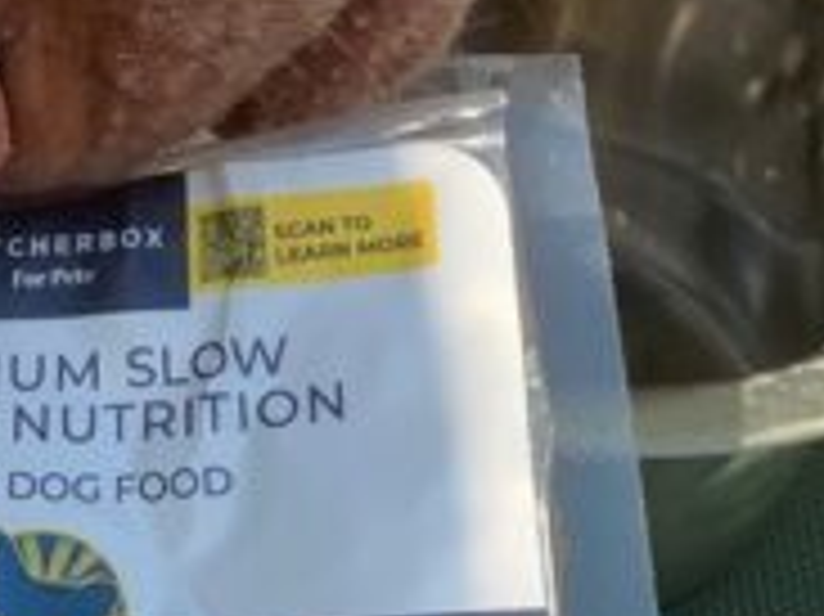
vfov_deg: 13.1
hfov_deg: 17.6
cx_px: 9
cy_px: -184
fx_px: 2593
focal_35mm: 109
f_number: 1.8
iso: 25
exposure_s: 1/515
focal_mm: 4.25
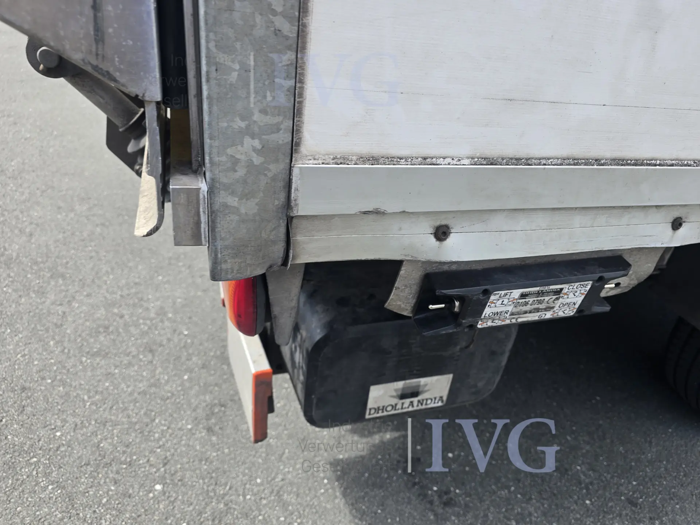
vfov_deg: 58.9
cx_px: 350
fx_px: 465
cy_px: 262
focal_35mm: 23
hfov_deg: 73.9
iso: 12
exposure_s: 1/183
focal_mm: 6.3
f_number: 1.7
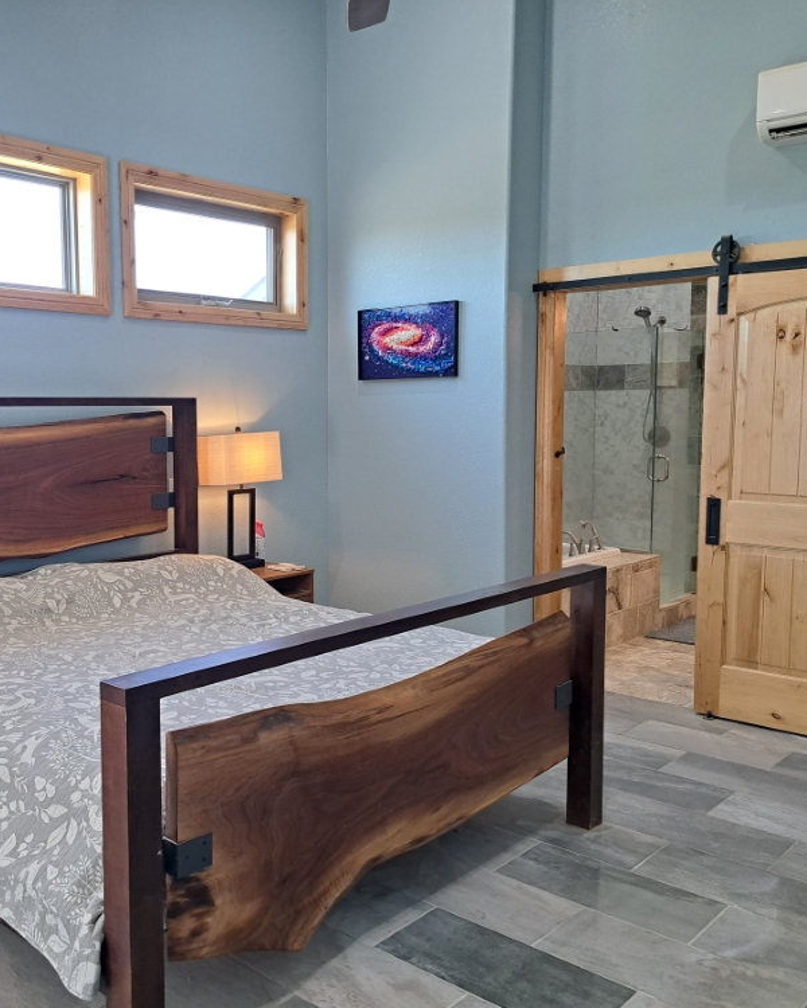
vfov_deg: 55.7
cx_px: 245
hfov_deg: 44.8
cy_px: 504
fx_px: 955
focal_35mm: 32
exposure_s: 1/60
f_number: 1.8
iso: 160
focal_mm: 5.23
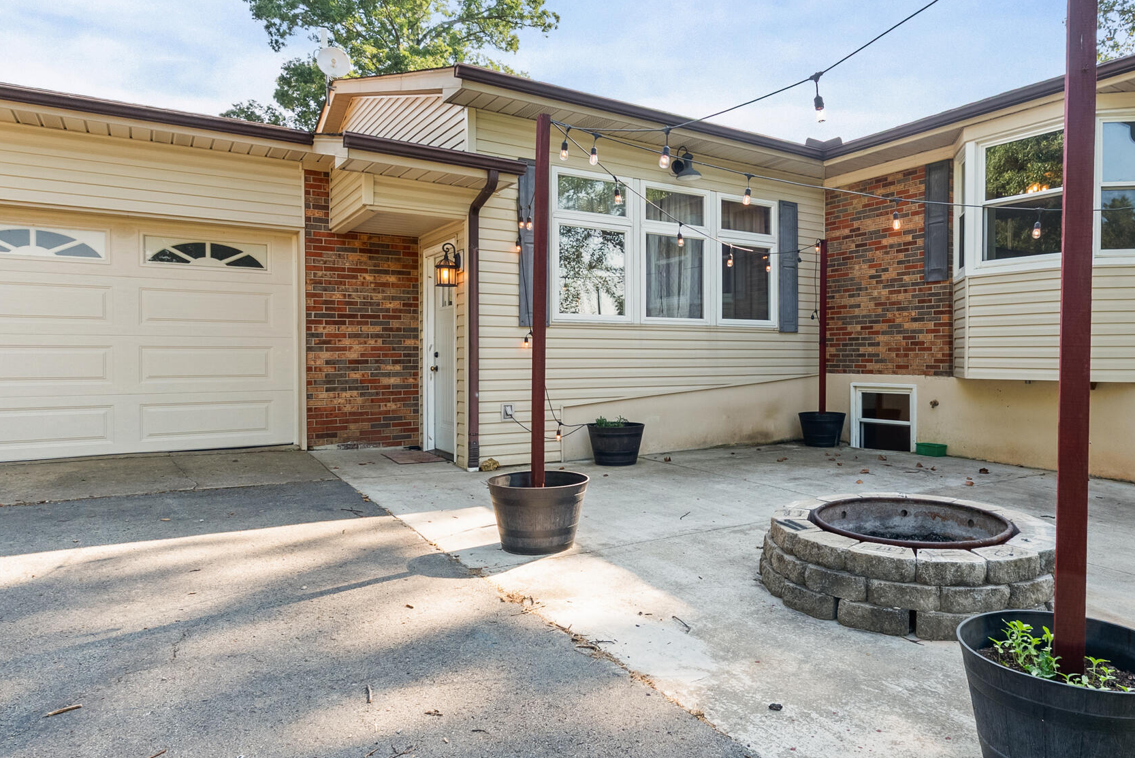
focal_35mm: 24
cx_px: 718
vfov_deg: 53.2
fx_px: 757
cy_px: 364
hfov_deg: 72.3
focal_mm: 16
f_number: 11
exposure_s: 1/80
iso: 640
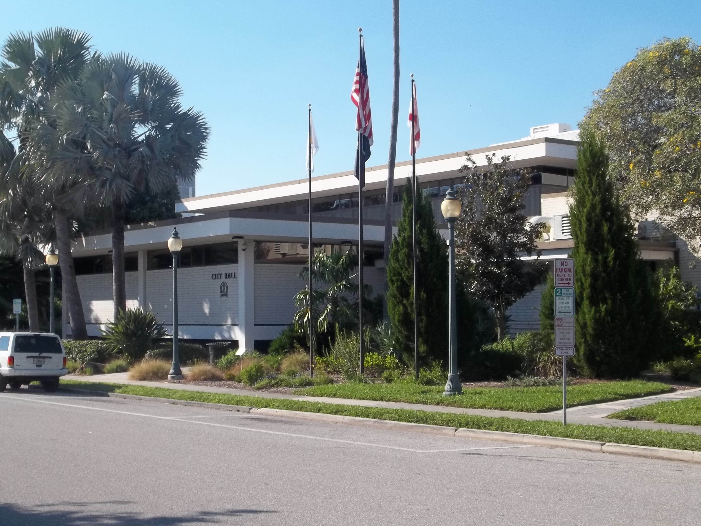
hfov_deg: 34.9
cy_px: 273
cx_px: 360
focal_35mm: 55
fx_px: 1114
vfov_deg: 26.6
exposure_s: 1/125
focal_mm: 8.3
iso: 64
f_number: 8.8
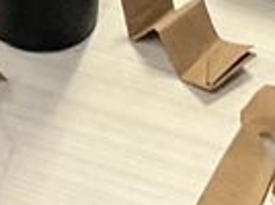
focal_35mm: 222
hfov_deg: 8.9
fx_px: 1760
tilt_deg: -25.8
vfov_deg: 6.1
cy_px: -433
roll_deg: -1.5
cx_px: 60
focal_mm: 3
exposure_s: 1/60
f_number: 1.8
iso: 250
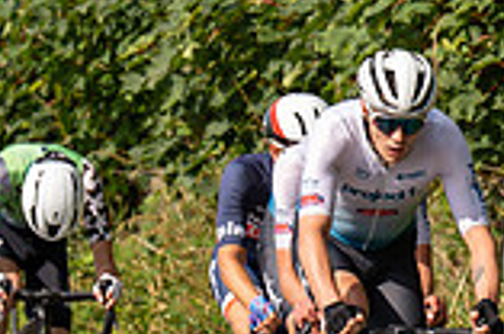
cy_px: 201
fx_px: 11652
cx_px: 399
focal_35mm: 834
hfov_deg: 2.5
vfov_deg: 1.6
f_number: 4.5
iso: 100
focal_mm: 160
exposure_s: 1/800
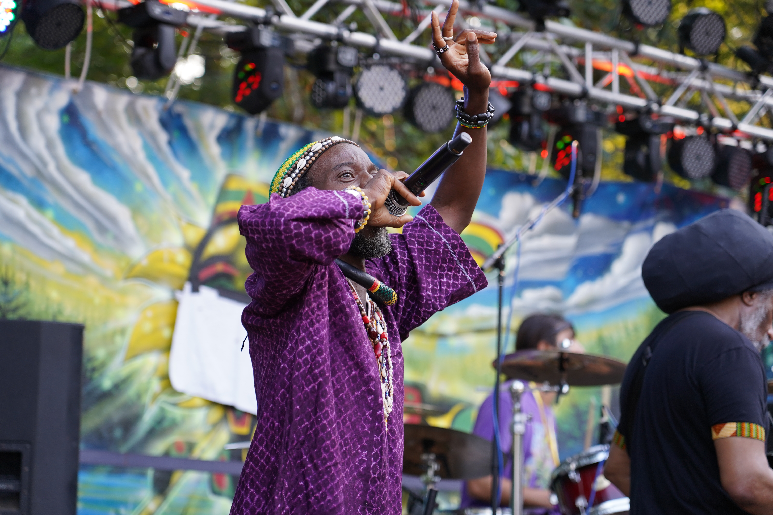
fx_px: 2254
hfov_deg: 19.5
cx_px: 386
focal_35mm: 105
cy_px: 258
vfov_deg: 13.0
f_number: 4
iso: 500
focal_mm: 105
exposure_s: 1/160
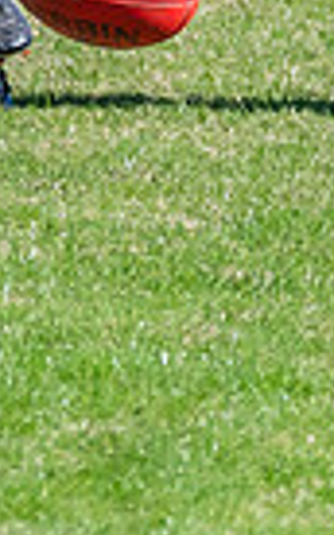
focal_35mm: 1995
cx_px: -294
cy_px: -417
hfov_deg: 0.7
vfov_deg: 1.1
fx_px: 29116
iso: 800
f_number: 8
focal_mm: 260
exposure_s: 1/1600
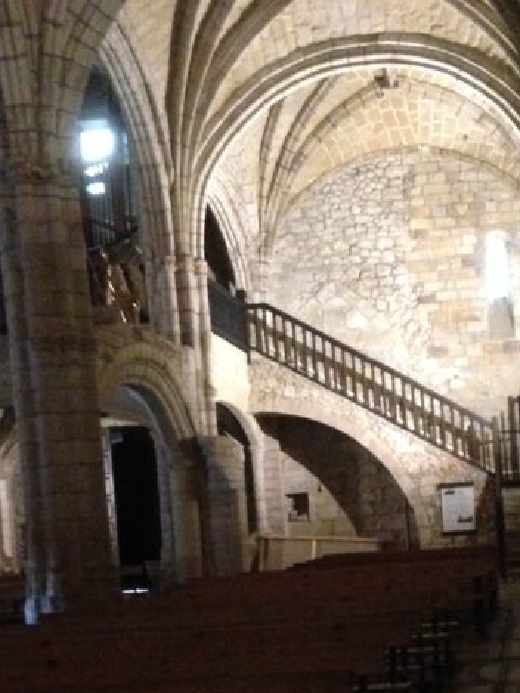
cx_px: 341
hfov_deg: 20.4
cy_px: 579
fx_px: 1441
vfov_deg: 26.4
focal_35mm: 72
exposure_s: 1/15
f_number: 2.4
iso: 800
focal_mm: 4.12
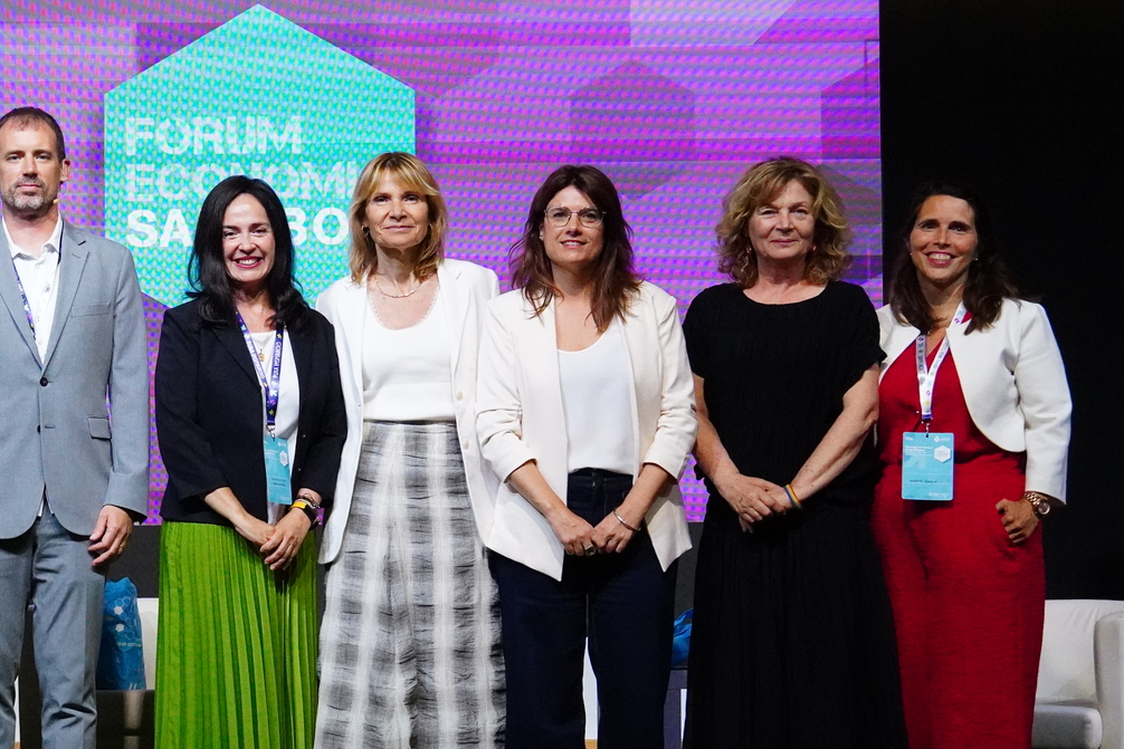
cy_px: 450
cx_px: 147
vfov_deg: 16.9
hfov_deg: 24.5
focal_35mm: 81
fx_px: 2525
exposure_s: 1/320
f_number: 5.6
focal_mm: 31
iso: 6400
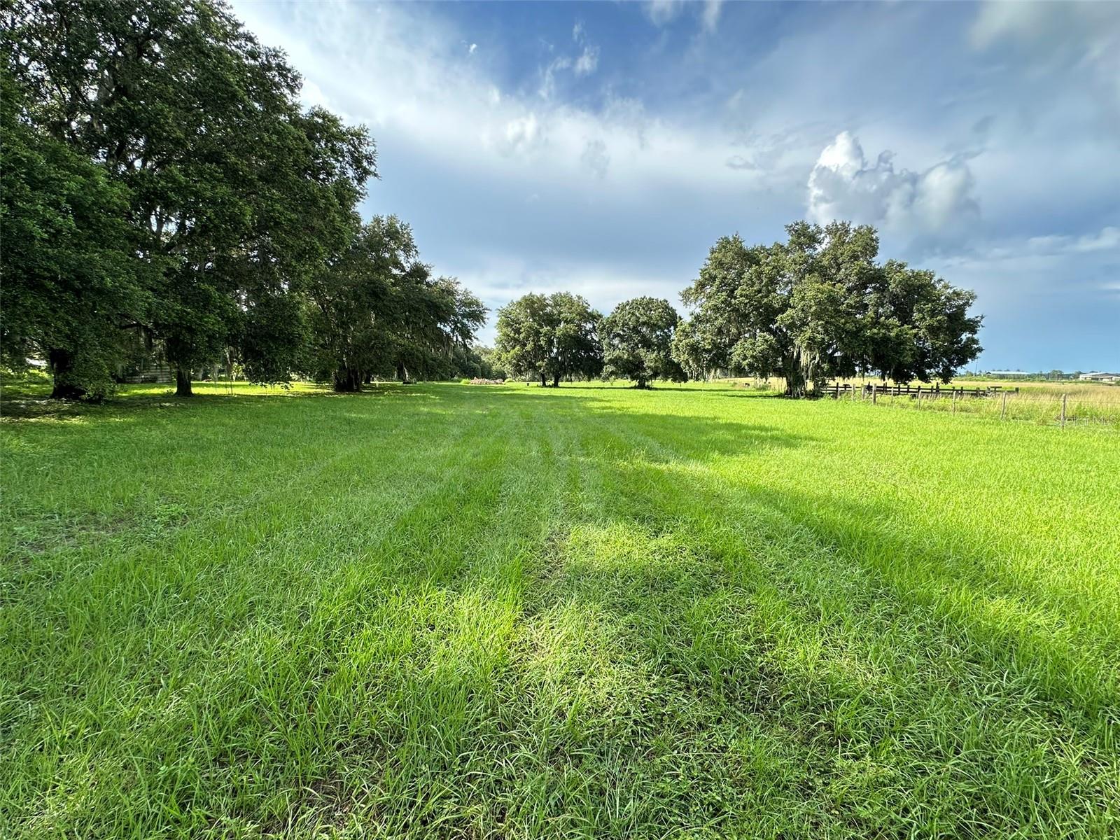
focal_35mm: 14
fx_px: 453
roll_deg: -1.8
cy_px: 420
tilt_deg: -5.6
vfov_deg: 85.7
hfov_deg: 102.1
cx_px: 560
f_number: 2.2
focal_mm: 2.22
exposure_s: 1/481
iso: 40
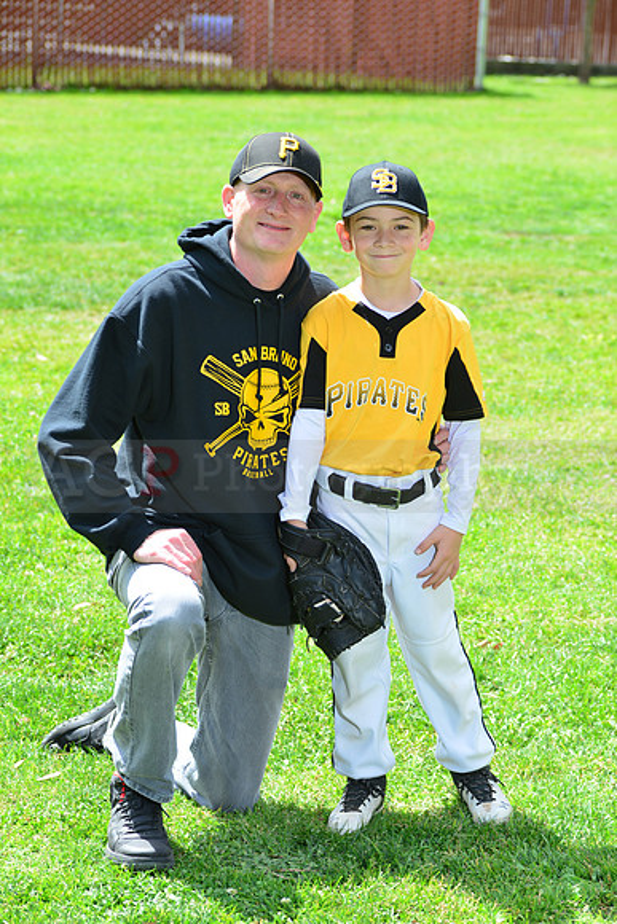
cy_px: 462
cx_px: 308
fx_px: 2826
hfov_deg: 12.5
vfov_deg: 18.6
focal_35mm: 110
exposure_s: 1/200
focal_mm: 110
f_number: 8
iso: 200
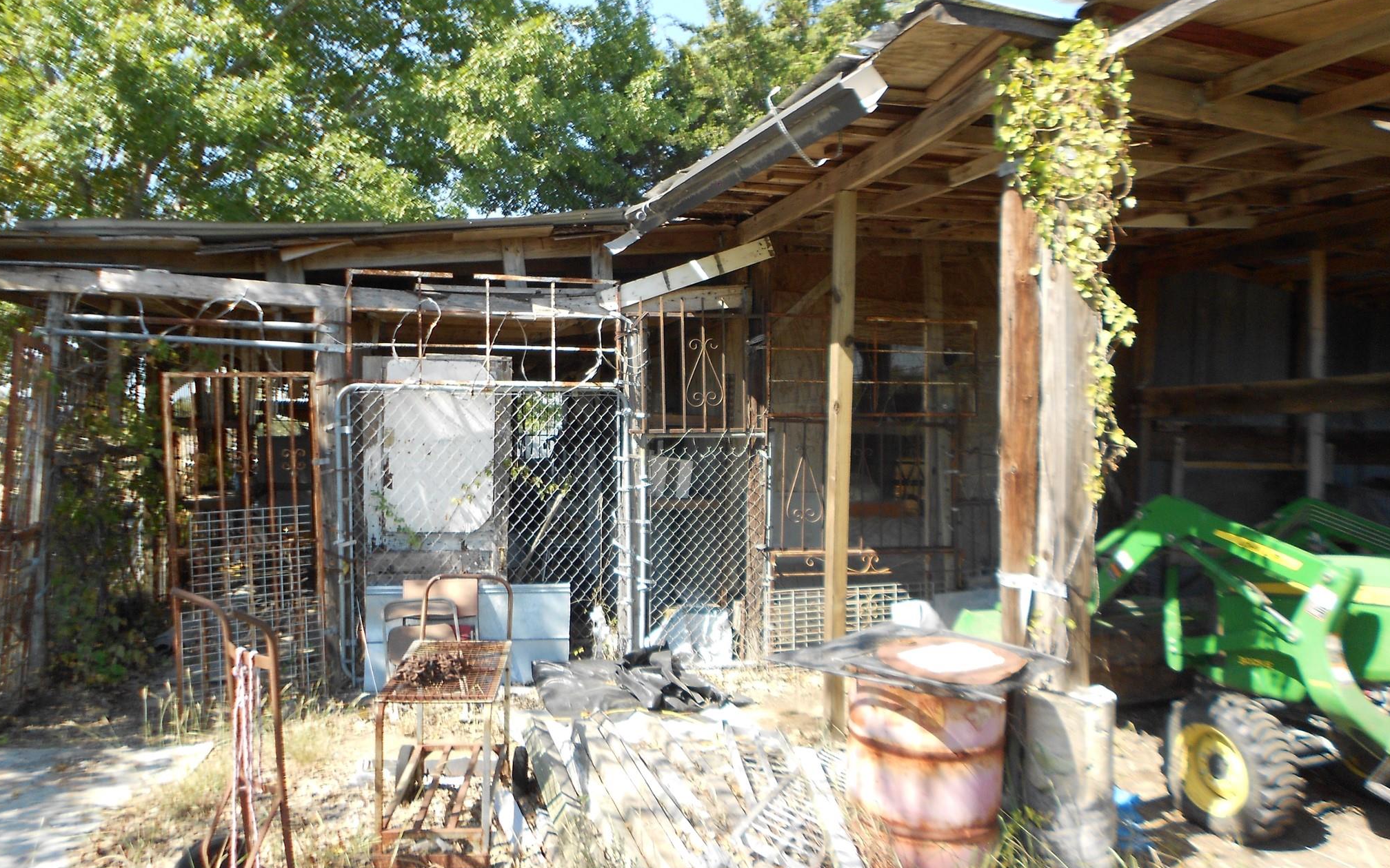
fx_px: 1061
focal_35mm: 28
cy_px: 444
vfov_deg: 44.5
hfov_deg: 66.5
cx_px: 691
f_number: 3.2
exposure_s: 1/250
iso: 80
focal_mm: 4.6
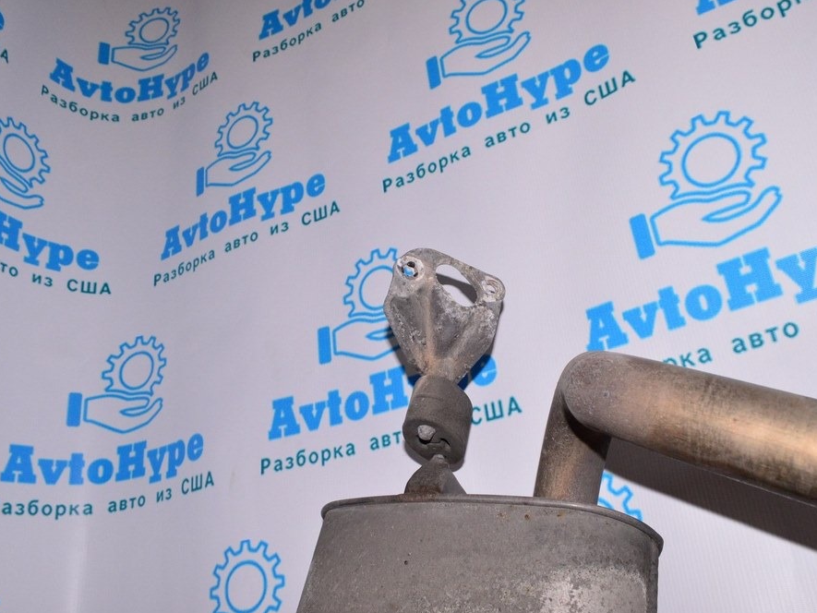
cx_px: 437
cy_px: 313
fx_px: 708
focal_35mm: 30
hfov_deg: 59.9
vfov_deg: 46.8
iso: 1600
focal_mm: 18
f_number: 8
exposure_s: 1/200
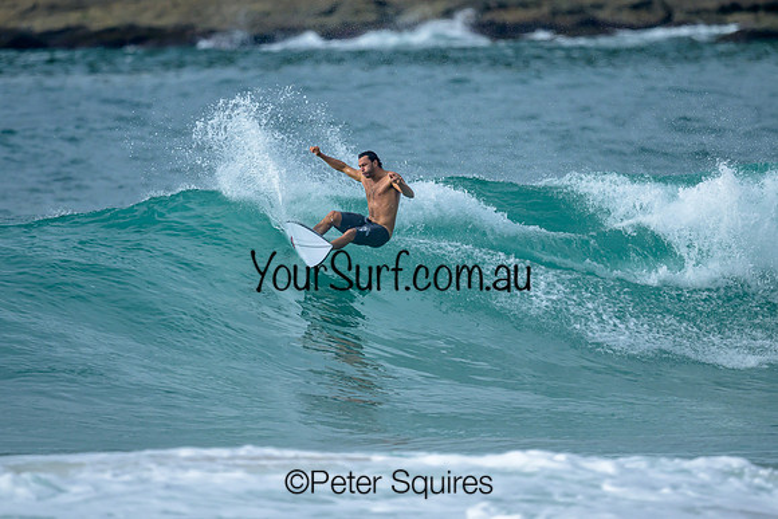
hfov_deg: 1.9
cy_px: 220
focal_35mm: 1094
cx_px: 352
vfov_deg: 1.3
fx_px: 23655
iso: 320
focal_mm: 800
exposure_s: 1/2000
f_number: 6.3
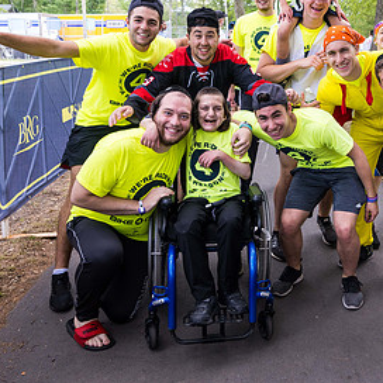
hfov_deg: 41.0
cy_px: 133
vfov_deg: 42.4
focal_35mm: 39
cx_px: 308
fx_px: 488
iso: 720
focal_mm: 21.5
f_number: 4
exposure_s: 1/500
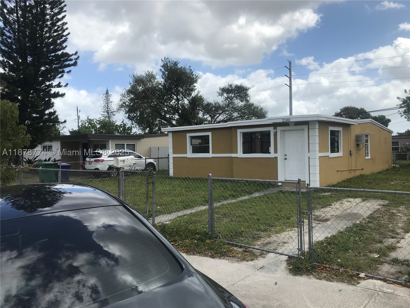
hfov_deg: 63.4
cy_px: 154
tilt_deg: -0.2
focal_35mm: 28
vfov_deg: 49.7
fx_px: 332
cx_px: 205
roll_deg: +0.8
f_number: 1.8
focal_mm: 3.99
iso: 20
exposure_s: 1/3300
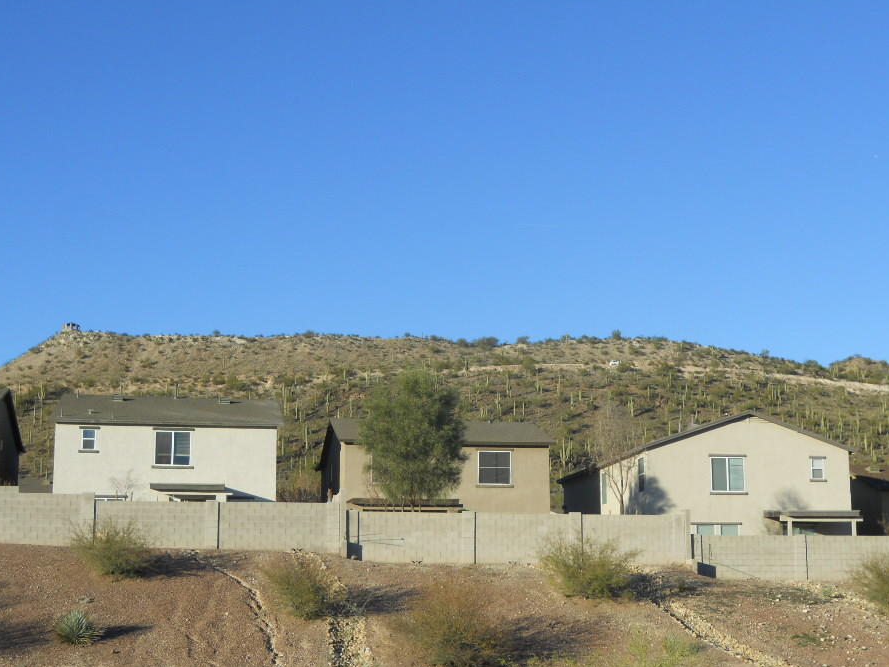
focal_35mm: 53
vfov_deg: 27.5
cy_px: 376
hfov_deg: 36.2
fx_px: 1361
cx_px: 470
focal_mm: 8.3
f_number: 3.4
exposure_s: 1/640
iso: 80
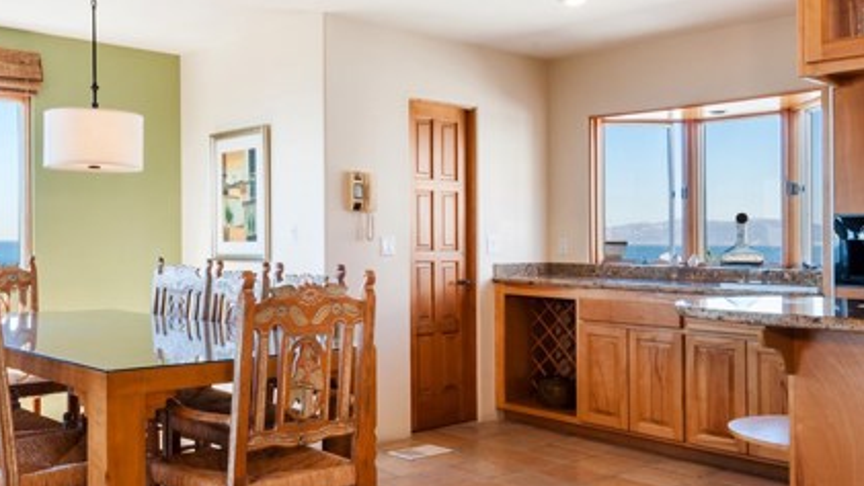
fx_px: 820
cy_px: 222
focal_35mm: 36
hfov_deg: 54.0
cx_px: 265
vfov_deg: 33.0
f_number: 16
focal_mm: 15
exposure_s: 1/10
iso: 200
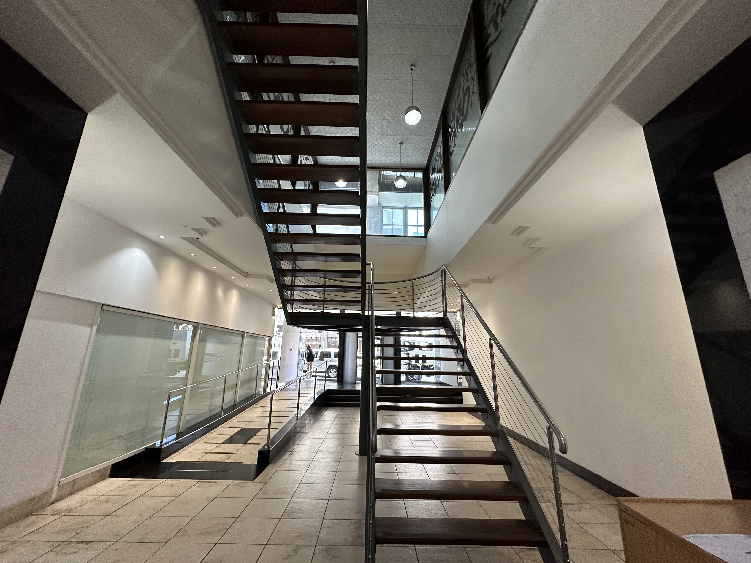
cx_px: 376
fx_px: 304
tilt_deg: +13.8
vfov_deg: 85.7
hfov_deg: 102.1
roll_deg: -1.8
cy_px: 282
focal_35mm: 14
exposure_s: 1/100
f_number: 2.2
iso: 250
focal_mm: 2.22
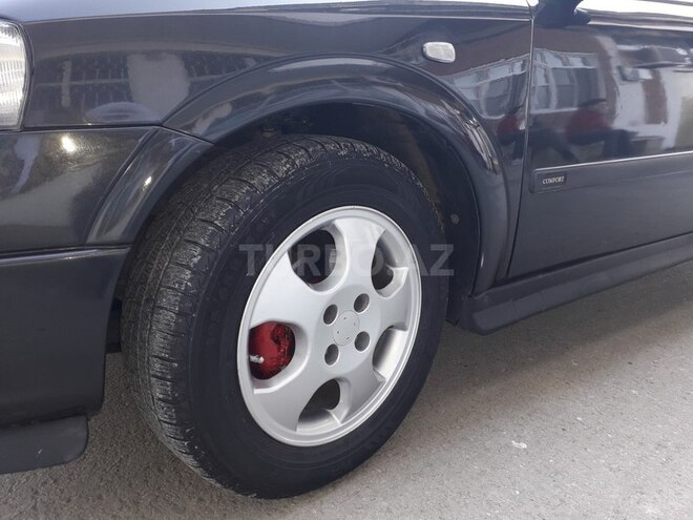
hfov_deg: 65.3
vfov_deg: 51.4
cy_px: 260
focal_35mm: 27
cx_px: 346
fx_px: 541
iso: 50
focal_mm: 3.6
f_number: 1.9
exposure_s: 1/100
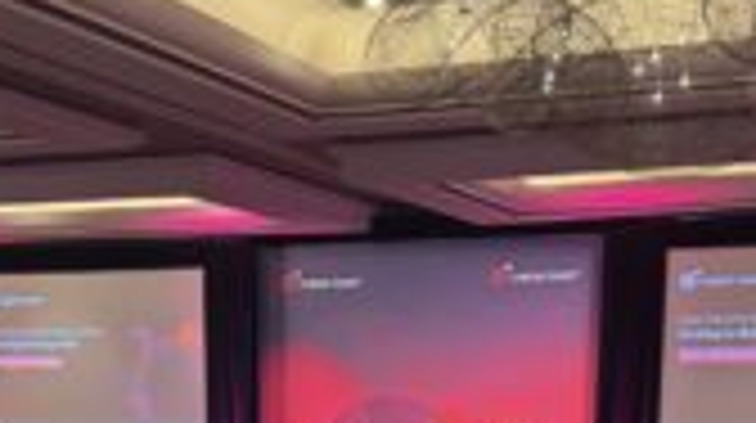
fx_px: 1562
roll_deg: -0.9
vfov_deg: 14.3
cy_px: 650
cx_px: 310
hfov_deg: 27.2
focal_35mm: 78
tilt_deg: -8.5
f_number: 1.78
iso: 500
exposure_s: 1/60
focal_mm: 6.76
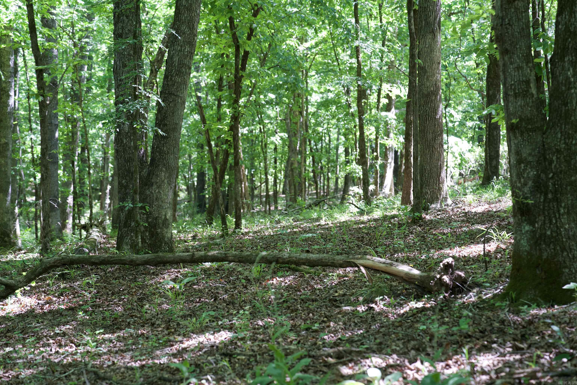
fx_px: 1122
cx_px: 288
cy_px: 192
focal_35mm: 70
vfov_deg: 19.5
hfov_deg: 28.8
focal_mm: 70
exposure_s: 1/160
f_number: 4
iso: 800
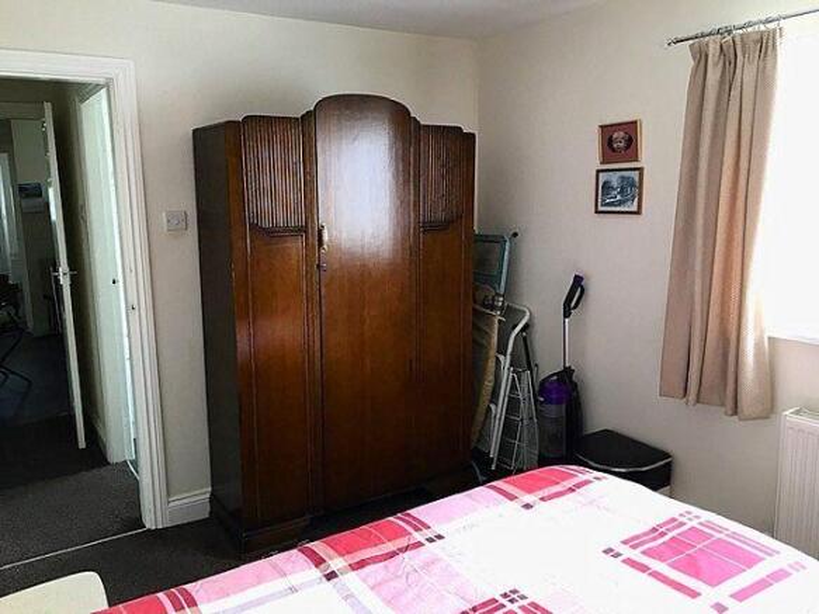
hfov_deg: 61.7
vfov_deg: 48.2
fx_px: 686
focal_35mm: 29
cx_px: 410
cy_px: 307
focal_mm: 4.15
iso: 100
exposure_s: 1/33
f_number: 2.2
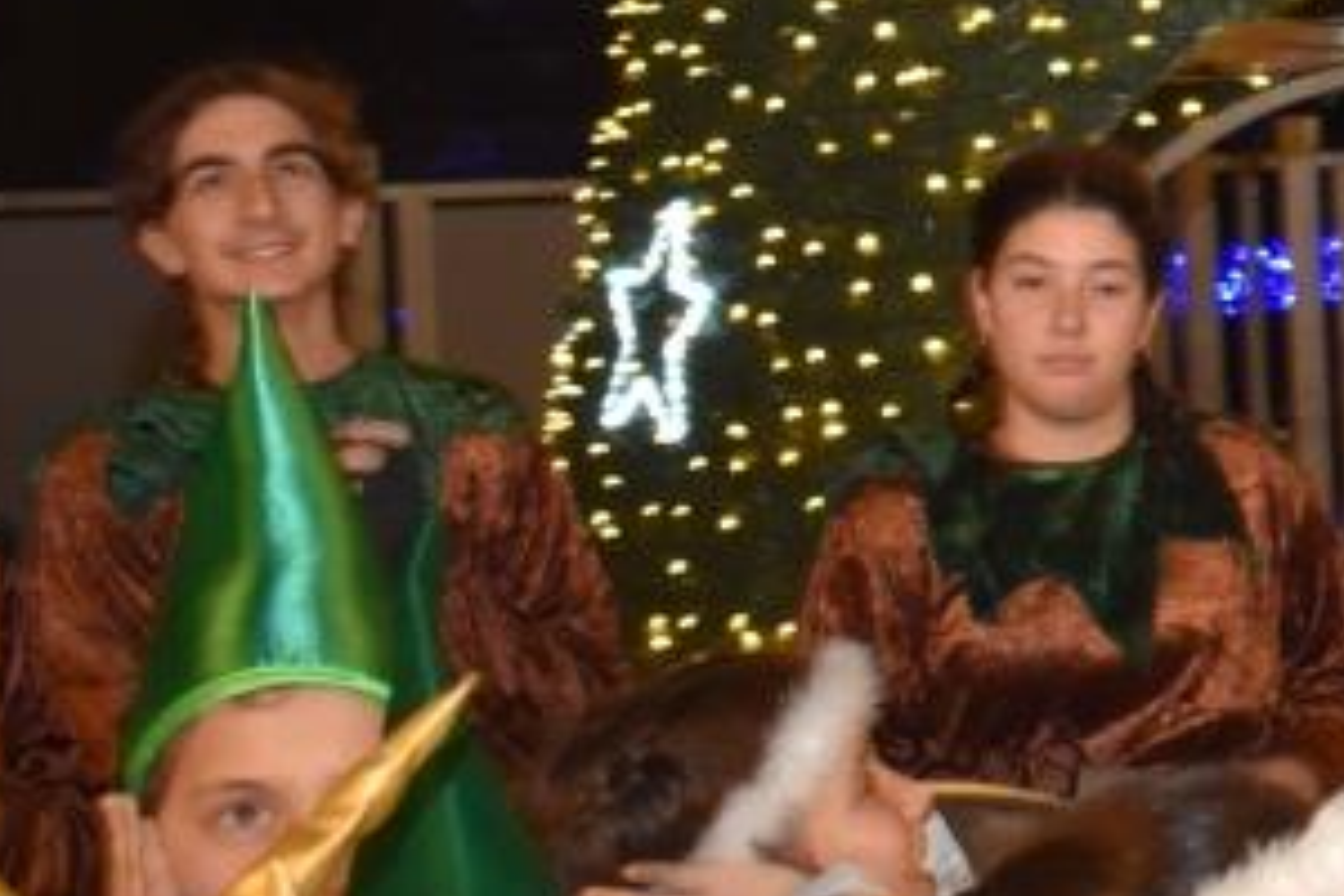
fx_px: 4394
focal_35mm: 118
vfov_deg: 11.6
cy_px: 334
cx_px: 2227
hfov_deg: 15.5
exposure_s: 1/125
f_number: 4
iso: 1000
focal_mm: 23
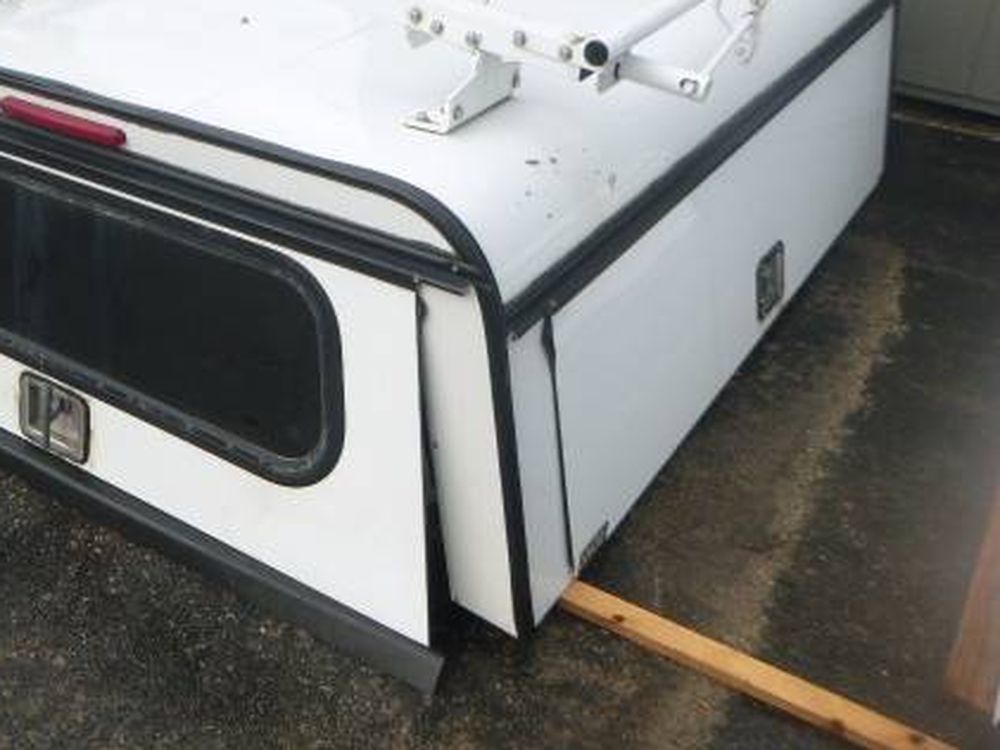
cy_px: 297
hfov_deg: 48.3
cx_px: 354
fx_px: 1098
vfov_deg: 37.6
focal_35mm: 38
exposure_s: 1/125
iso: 100
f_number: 3.9
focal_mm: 4.5
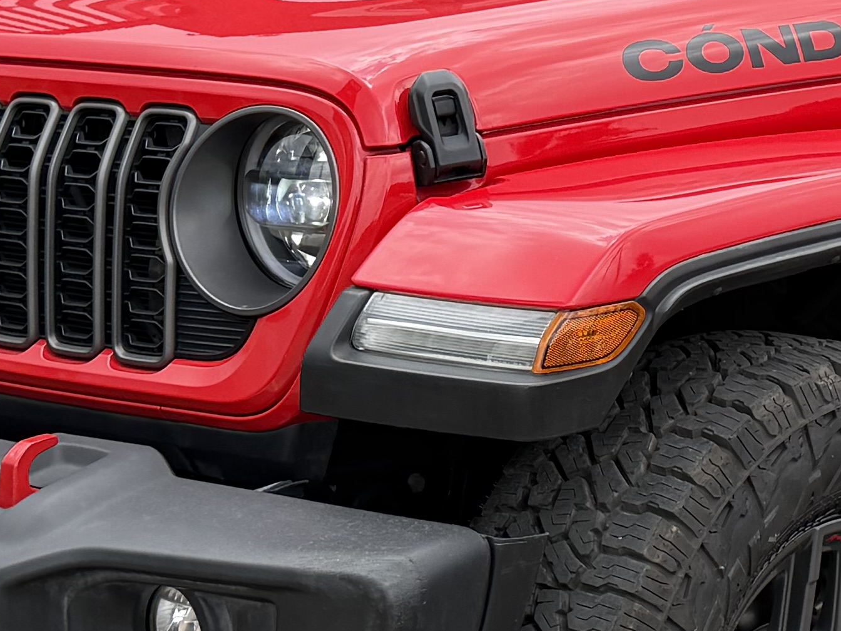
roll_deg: -0.2
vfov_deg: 14.3
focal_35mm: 102
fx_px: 2478
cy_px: 53
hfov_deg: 19.0
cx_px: 737
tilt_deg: -3.8
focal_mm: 6.76
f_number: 1.78
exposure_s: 1/1949
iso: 100
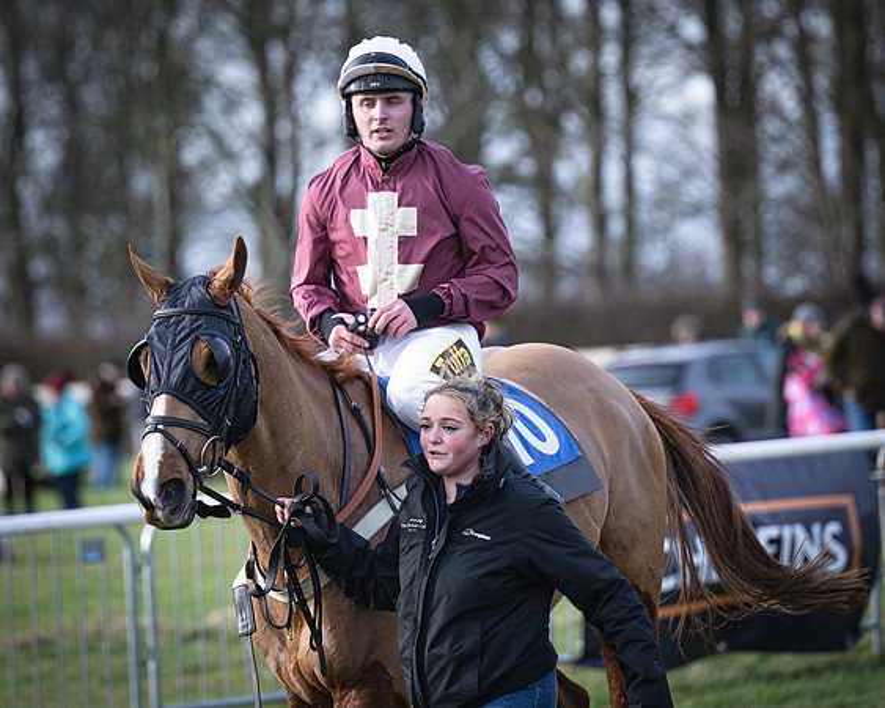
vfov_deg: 5.3
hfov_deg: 6.6
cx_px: 401
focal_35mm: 293
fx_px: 7667
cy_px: 299
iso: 400
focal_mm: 150
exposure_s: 1/2000
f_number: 2.8
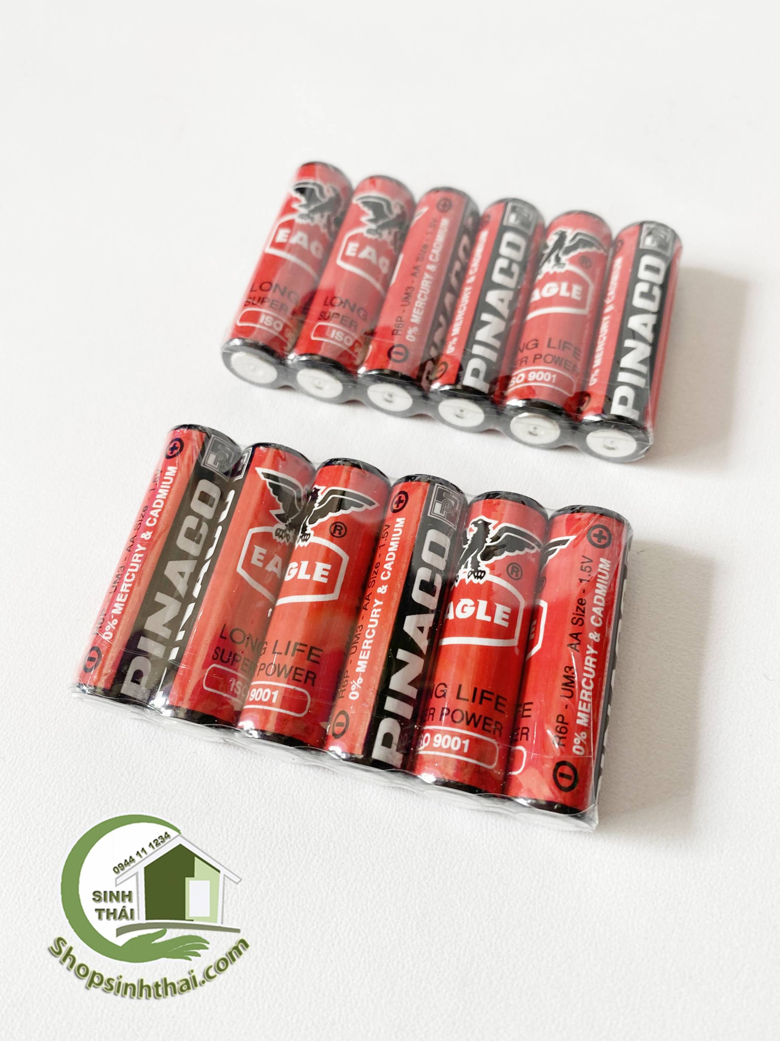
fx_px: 781
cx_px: 390
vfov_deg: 67.3
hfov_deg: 53.1
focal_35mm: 26
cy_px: 520
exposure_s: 1/121
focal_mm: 4.25
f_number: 1.8
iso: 50
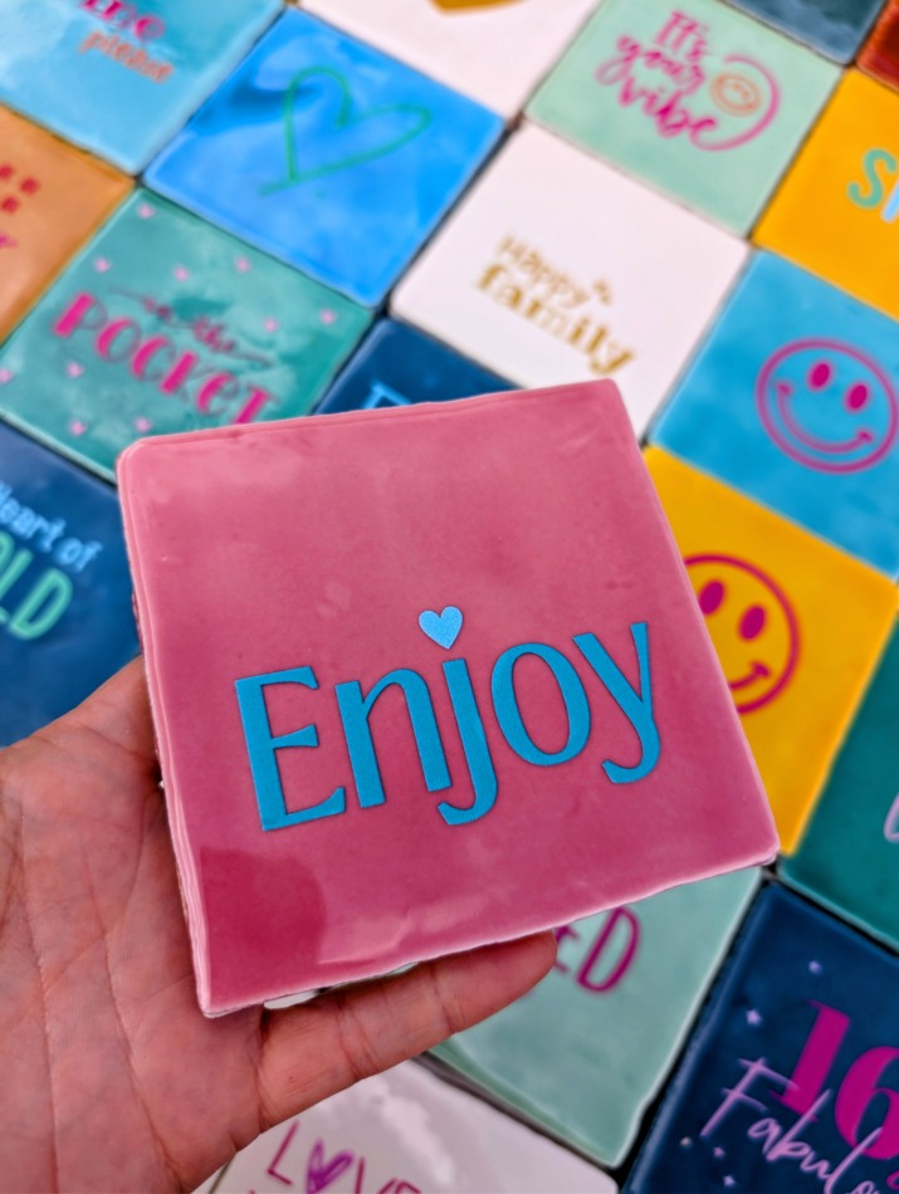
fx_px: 829
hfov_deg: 56.9
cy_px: 597
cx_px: 450
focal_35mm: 24
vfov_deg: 71.5
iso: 20
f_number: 1.68
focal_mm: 6.9
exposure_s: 1/383
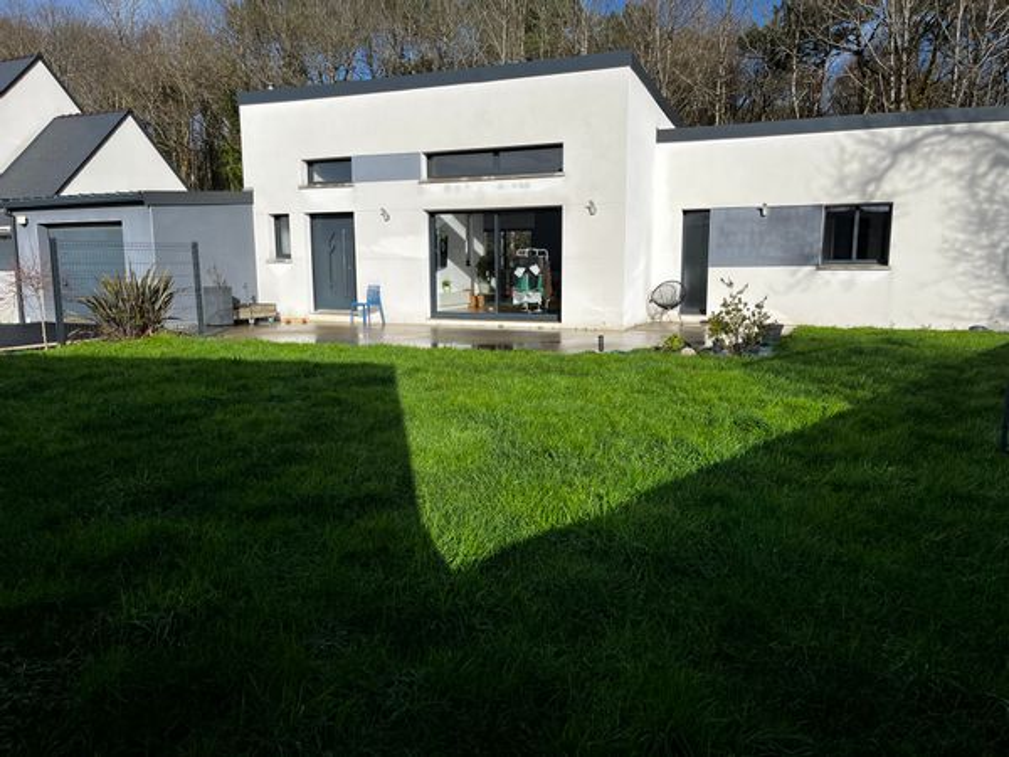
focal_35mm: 26
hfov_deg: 67.3
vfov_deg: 53.1
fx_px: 758
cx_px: 504
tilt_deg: -8.6
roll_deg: +0.4
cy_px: 378
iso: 50
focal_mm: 5.1
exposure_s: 1/4651
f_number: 1.6
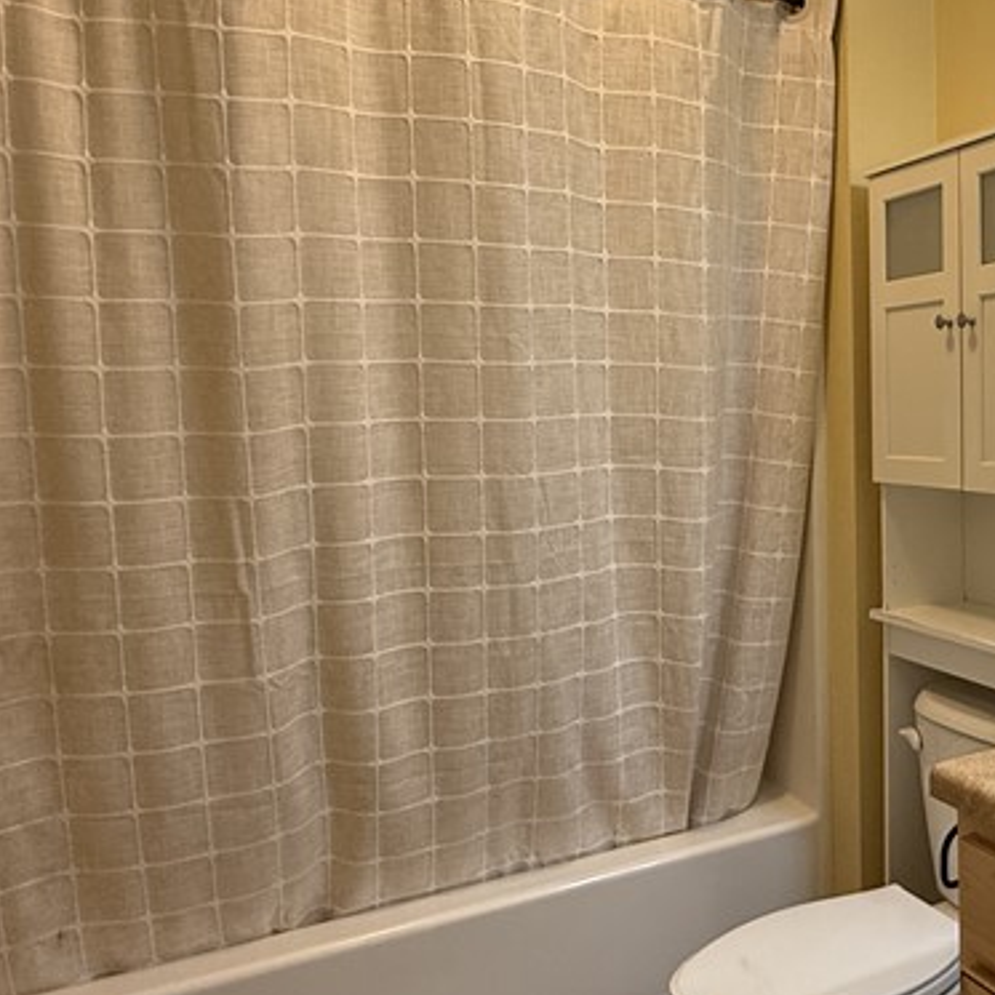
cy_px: 480
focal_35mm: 34
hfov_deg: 42.4
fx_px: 1106
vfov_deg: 48.4
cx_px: 976
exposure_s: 1/120
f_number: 2.2
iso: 200
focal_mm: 2.22
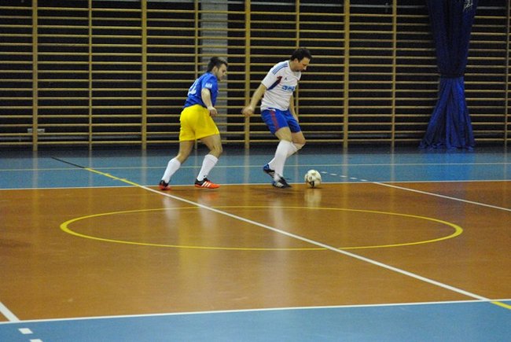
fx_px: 1492
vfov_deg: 13.1
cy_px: 171
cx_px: 256
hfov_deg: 19.4
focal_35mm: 105
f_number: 5
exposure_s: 1/100
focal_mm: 70
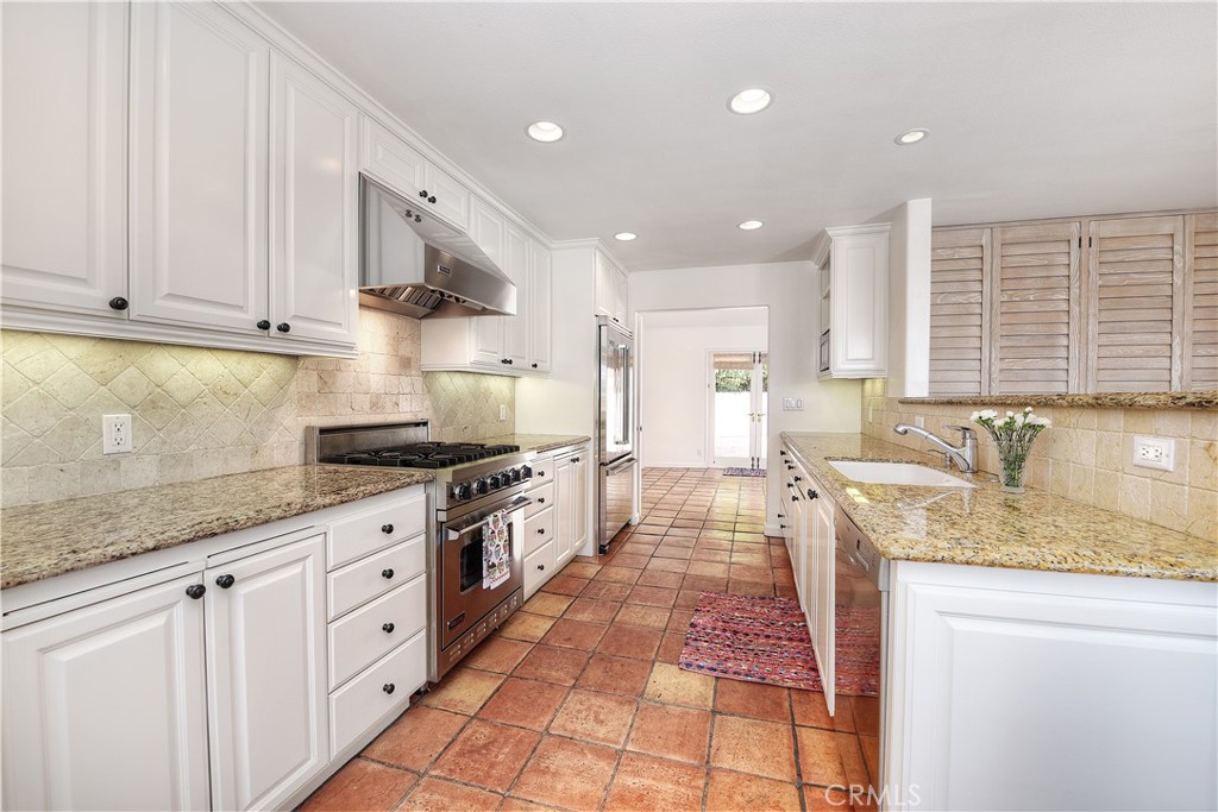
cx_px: 609
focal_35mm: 14
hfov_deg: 104.2
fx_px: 474
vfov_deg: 81.2
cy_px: 406
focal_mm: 14
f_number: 7.1
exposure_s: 1/60
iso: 160
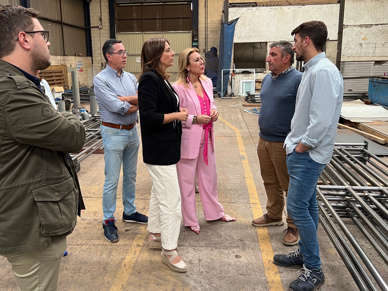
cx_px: 175
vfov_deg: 45.4
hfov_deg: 58.2
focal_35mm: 31
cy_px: 131
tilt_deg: -10.2
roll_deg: +0.7
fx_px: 347
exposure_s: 1/61
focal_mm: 5.7
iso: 125
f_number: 1.5
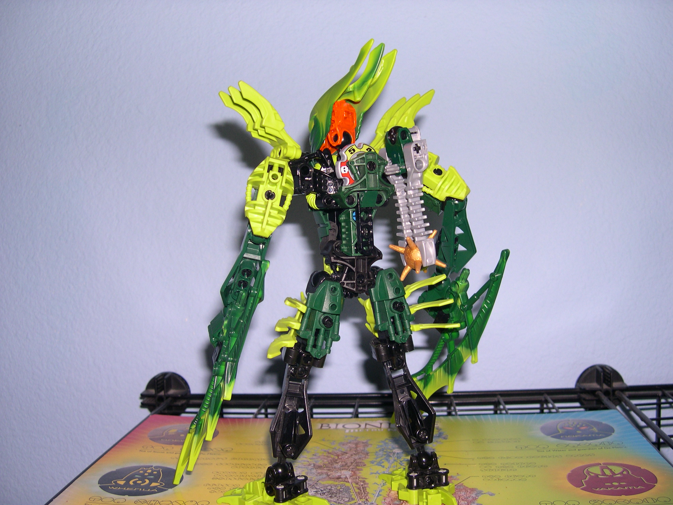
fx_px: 739
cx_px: 336
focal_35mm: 38
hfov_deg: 49.0
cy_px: 252
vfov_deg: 37.7
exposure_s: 1/60
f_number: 2.8
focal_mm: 8
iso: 100
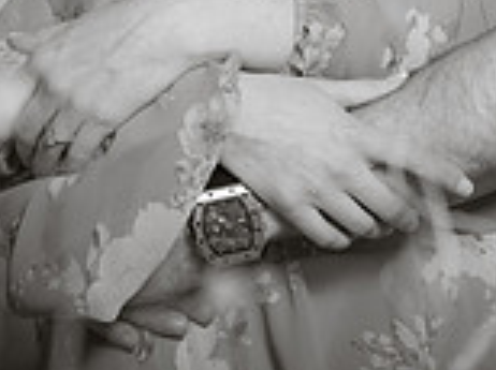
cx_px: 399
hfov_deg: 5.9
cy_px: -273
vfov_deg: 4.4
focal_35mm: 335
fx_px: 4793
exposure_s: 1/250
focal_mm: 119
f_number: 5
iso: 100
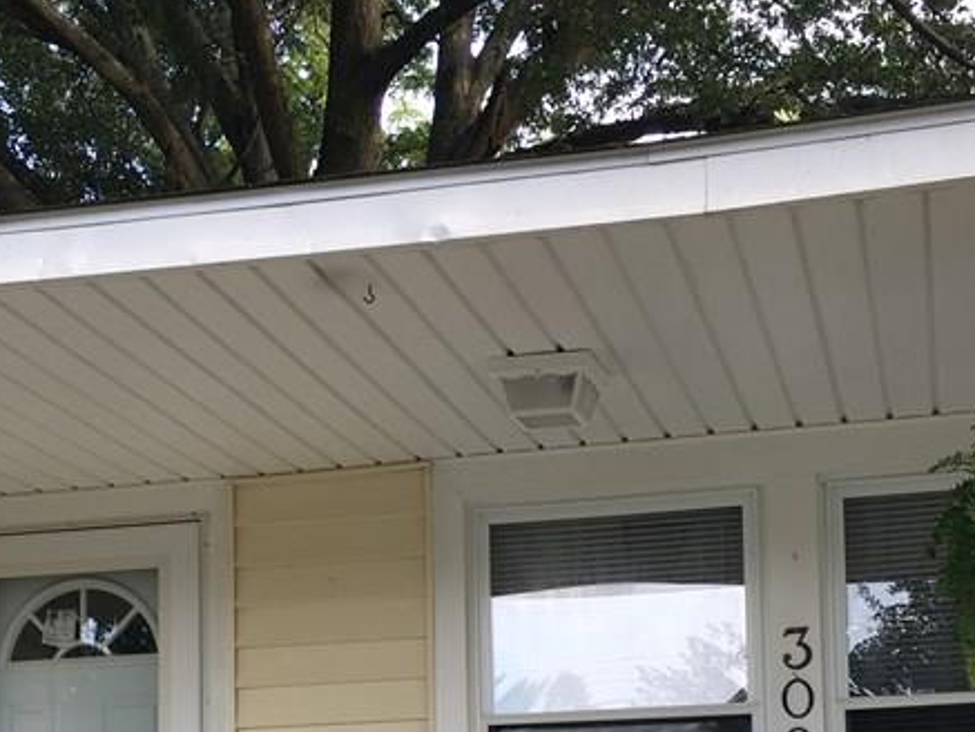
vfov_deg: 20.7
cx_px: 399
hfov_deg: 28.5
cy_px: 794
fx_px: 1916
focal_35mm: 68
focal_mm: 4.15
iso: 25
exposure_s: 1/60
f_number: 2.2
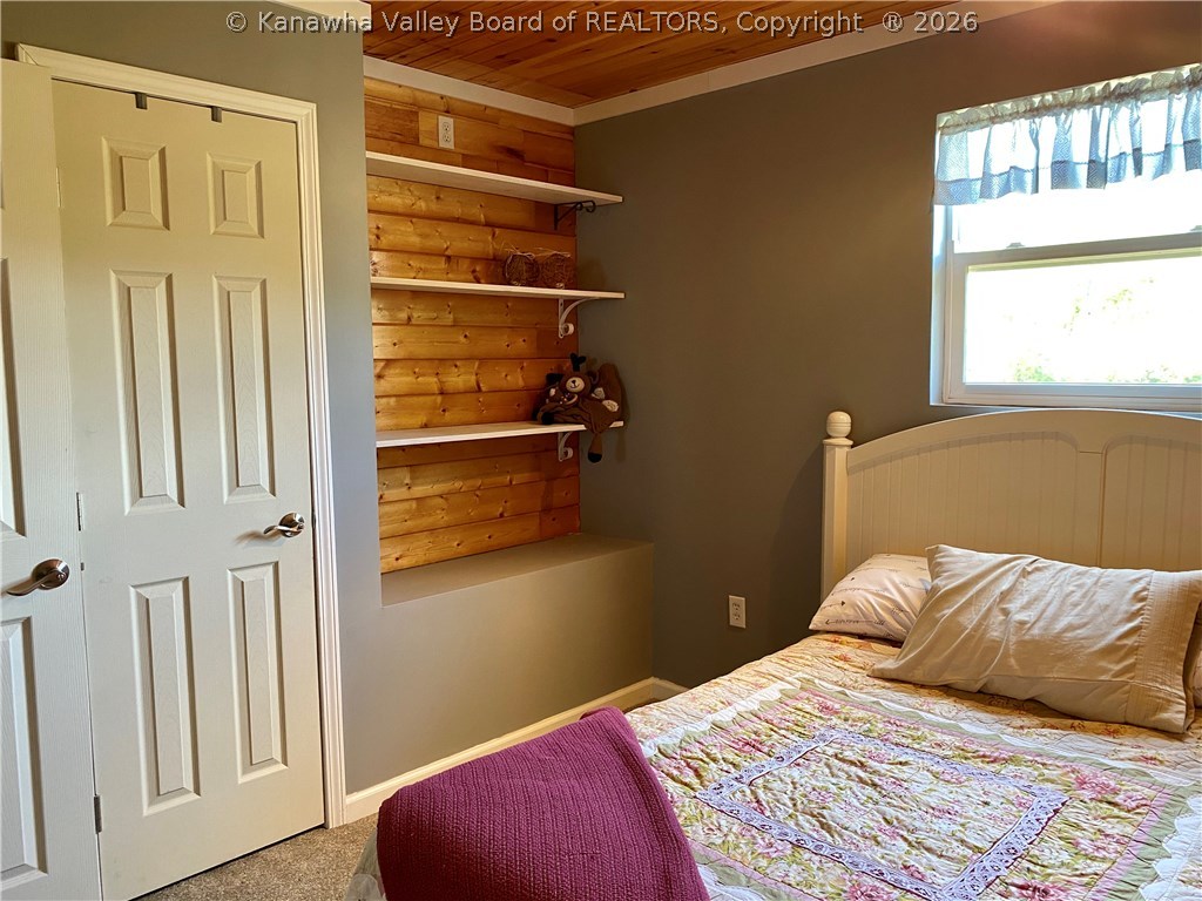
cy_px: 450
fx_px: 903
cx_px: 601
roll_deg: +0.0
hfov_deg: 67.3
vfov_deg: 53.1
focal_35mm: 26
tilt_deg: -5.5
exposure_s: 1/60
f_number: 1.8
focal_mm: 4.25
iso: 200
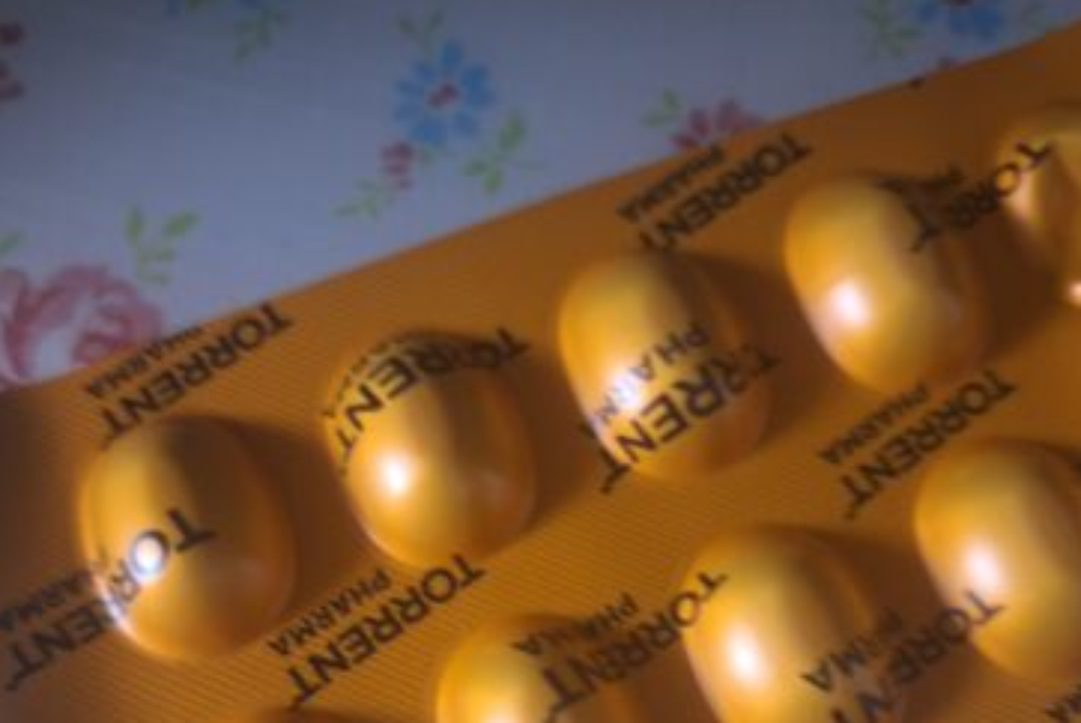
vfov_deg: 36.8
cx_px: 554
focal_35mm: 33
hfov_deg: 57.2
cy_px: 684
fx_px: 992
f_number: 1.8
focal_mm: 5.54
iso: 320
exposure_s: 1/24
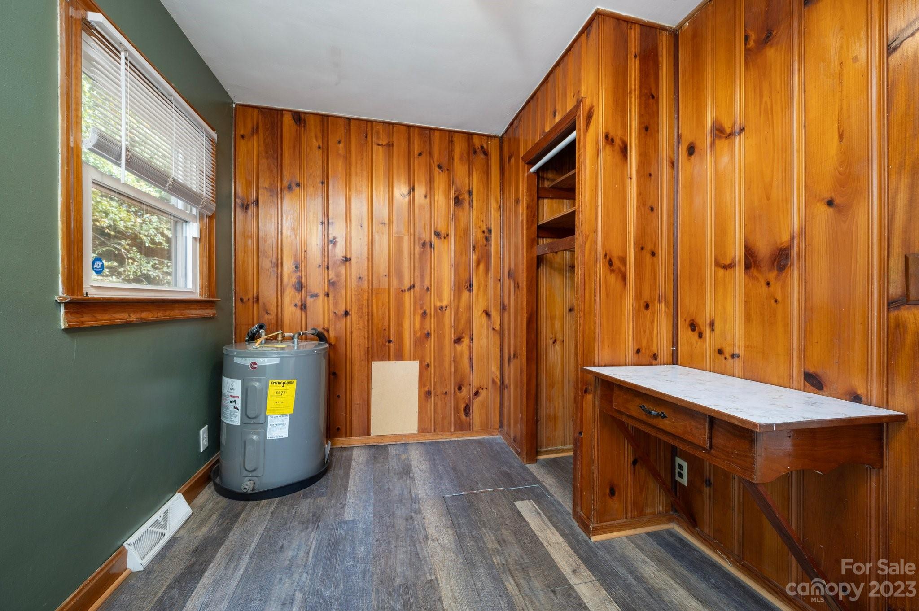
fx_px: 357
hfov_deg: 104.3
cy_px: 306
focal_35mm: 14
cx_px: 460
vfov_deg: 81.1
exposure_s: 1/2.5
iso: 200
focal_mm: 14
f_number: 8
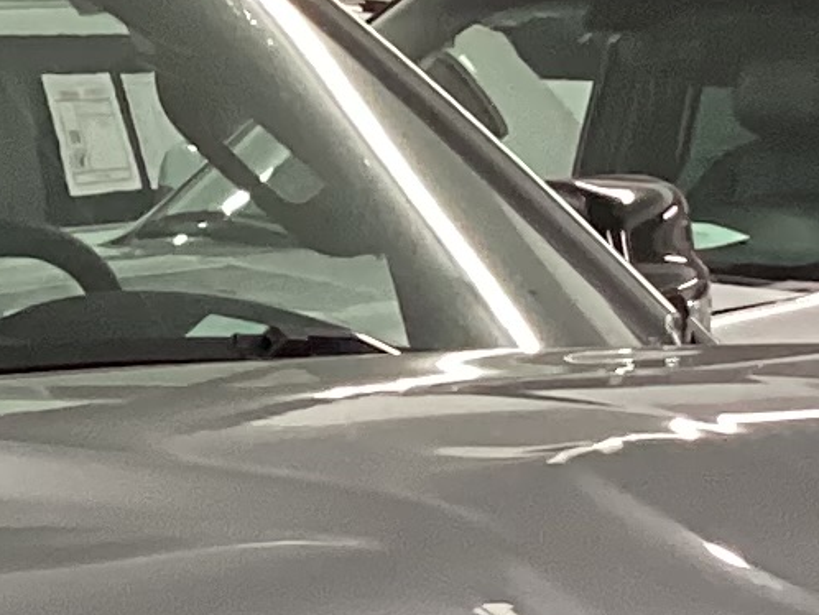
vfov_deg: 7.1
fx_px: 4805
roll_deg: +0.3
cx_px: -194
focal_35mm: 203
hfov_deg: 9.6
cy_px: 1123
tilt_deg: -13.0
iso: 200
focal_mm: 3.3
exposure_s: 1/60
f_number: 2.4
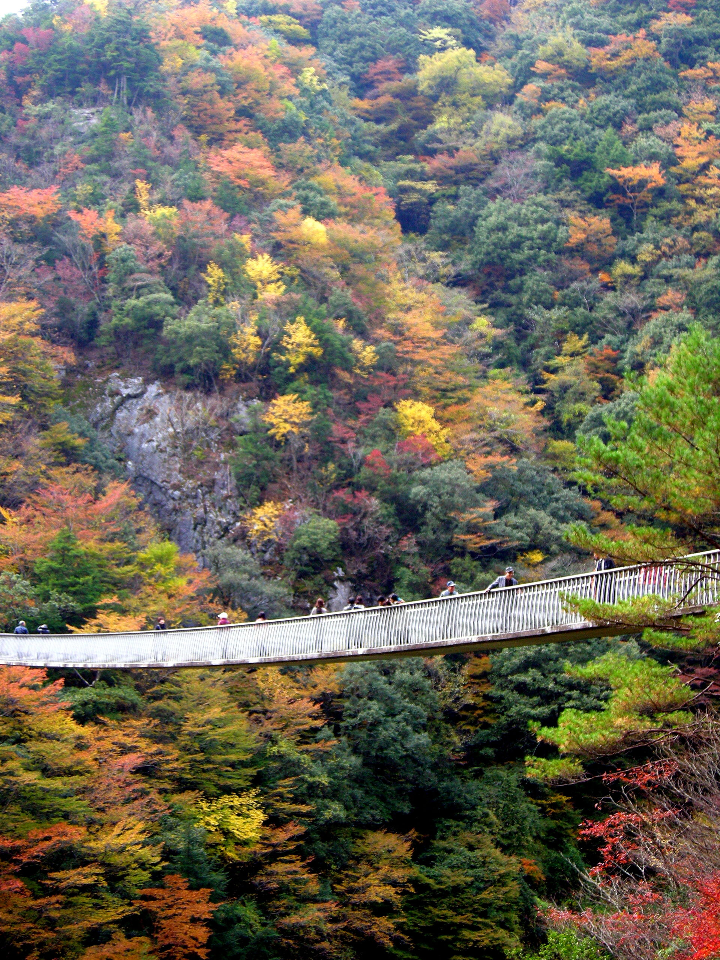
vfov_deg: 31.2
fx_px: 1719
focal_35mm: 62
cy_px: 480
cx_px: 360
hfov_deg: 23.7
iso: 129
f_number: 3.5
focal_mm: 12.9
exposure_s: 1/57.7
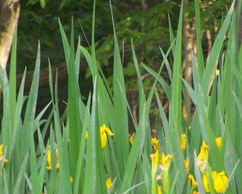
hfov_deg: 3.2
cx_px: 155
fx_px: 4347
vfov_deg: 2.5
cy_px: 193
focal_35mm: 607
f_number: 3.6
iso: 140
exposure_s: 1/125
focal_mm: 47.7
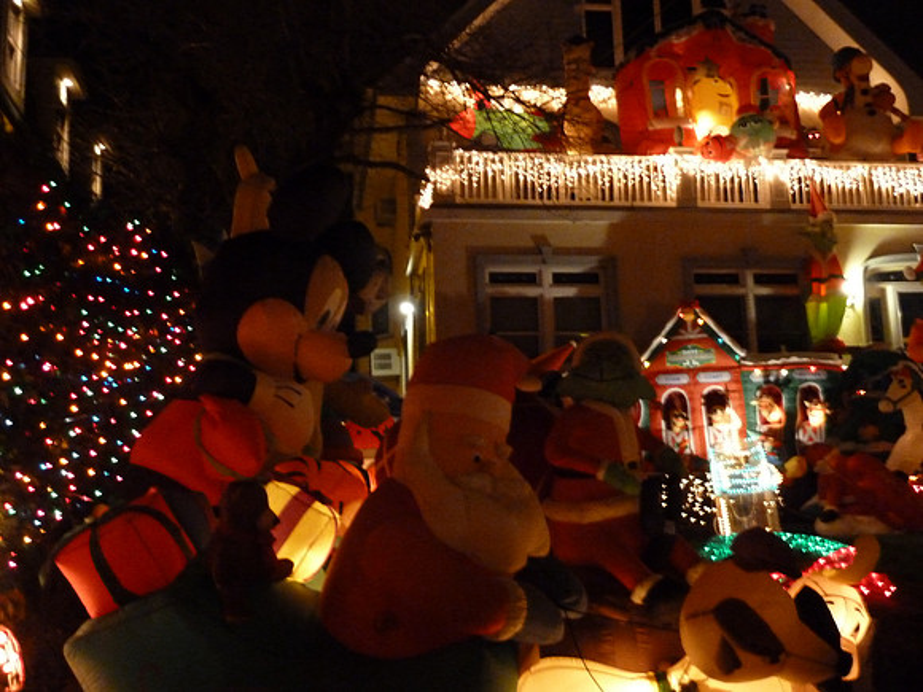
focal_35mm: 42
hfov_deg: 44.8
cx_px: 462
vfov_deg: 34.3
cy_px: 346
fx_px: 1120
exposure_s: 1/6
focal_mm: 6.9
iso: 800
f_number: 3.7
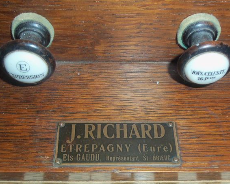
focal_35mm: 50
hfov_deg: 37.3
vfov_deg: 29.8
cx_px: 109
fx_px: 340
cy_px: 138
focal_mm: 5.2
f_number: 3.4
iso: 100
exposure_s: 1/30
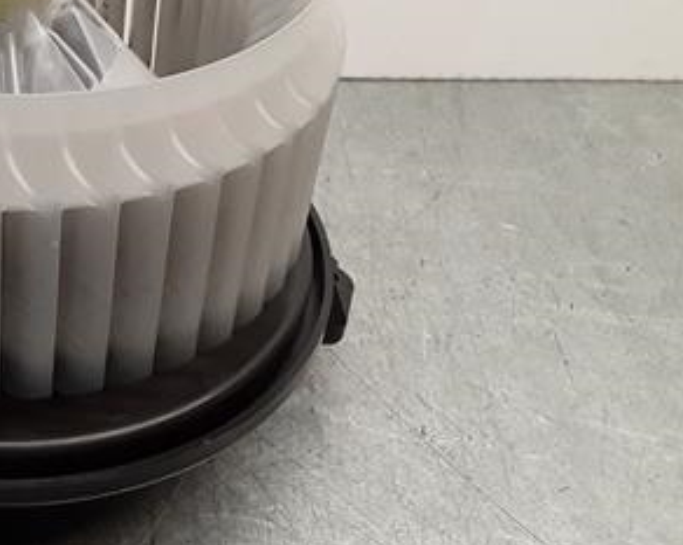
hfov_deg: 29.3
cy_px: 185
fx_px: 1212
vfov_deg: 25.2
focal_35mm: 60
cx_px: -7
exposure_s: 1/100
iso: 64
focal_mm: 2.91
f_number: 1.9
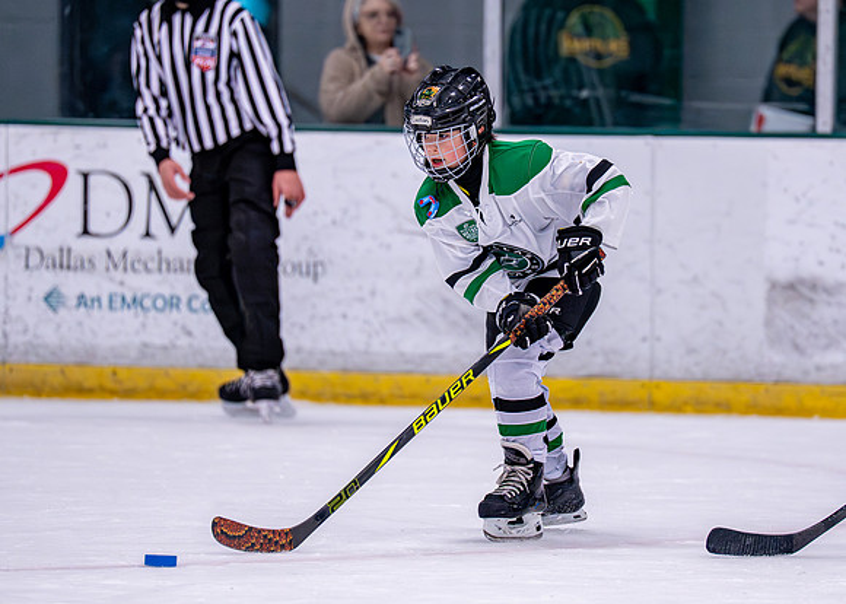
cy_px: 261
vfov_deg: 4.2
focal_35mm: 344
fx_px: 8271
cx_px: 556
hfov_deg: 5.9
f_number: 2.8
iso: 2500
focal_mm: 200
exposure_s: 1/1250
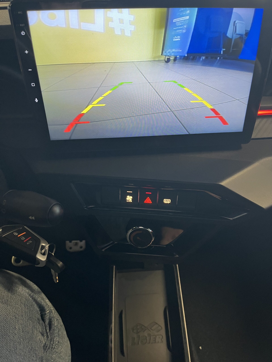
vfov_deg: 67.3
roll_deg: -1.1
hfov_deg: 53.1
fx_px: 272
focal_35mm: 26
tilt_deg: -40.7
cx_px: 136
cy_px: 181
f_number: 1.6
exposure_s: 1/81
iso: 125
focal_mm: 5.1
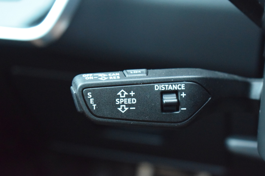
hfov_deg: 24.6
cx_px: 132
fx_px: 607
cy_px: 88
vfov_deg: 16.5
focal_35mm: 82
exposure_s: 1/60
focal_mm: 55
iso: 6400
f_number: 5.6
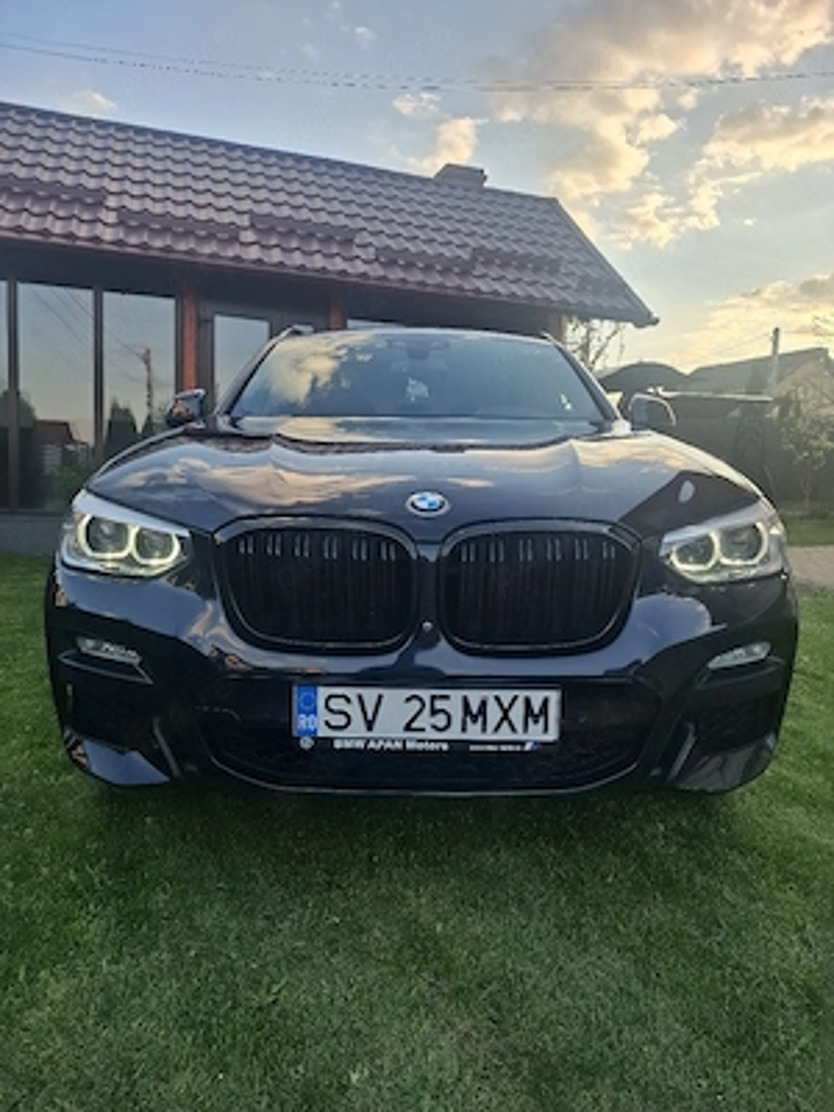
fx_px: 739
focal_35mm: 23
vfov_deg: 73.9
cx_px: 417
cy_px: 556
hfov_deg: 58.9
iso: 50
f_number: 1.8
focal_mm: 5.54
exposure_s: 1/217
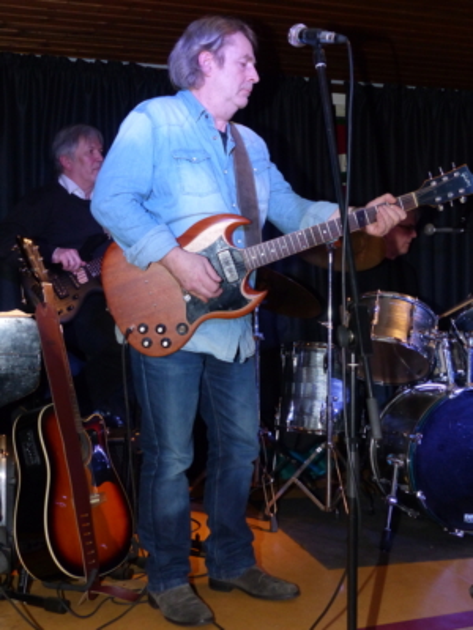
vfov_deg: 40.4
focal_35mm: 47
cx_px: 236
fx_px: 856
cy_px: 315
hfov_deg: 30.9
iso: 400
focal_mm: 8.4
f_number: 2.8
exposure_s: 1/60
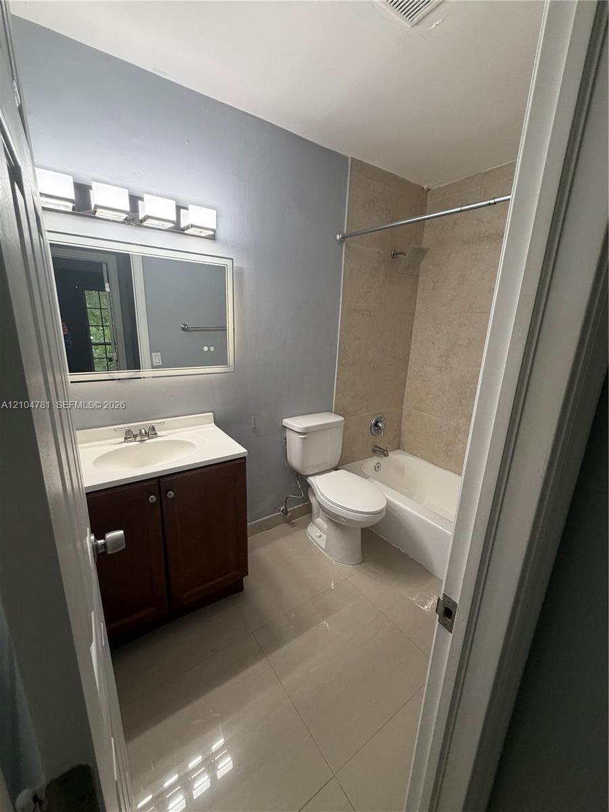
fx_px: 328
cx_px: 304
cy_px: 406
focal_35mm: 14
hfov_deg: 85.7
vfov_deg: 102.1
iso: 160
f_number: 2.2
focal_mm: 2.22
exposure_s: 1/62
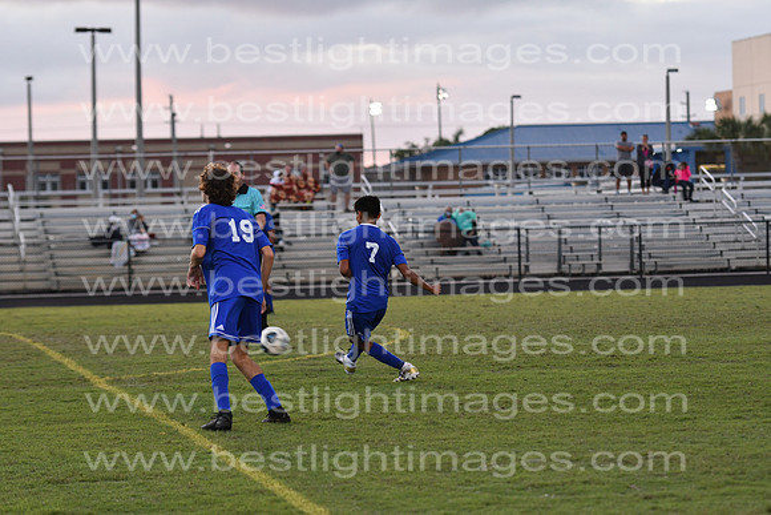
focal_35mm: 147
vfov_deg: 9.3
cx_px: 386
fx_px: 3149
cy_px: 258
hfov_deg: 14.0
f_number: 3.2
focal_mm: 98
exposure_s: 1/640
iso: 800
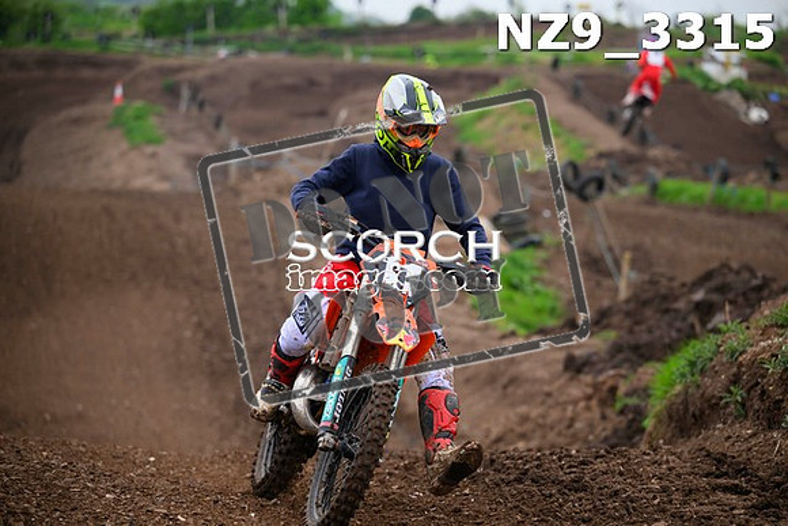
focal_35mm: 125
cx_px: 394
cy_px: 263
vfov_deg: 11.0
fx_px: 2737
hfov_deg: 16.4
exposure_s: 1/1000
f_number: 3.2
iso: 110
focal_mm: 125
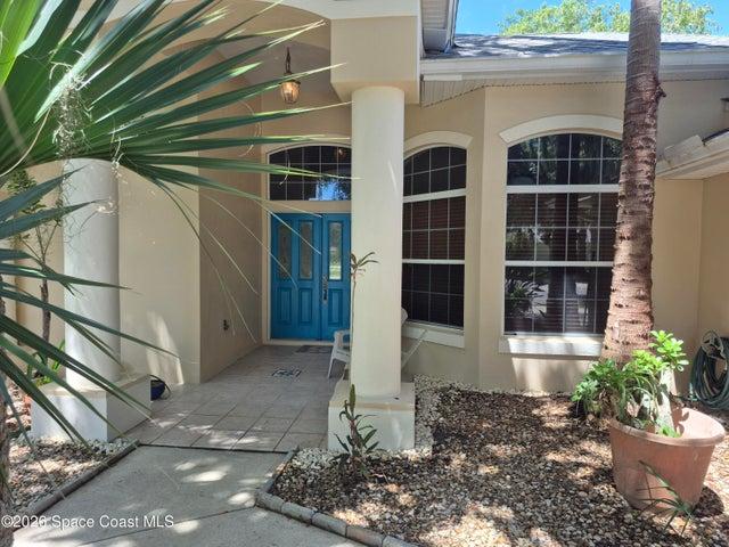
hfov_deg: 73.9
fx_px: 484
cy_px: 274
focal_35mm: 23
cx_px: 364
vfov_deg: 58.9
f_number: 1.8
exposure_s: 1/302
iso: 25
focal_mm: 5.4
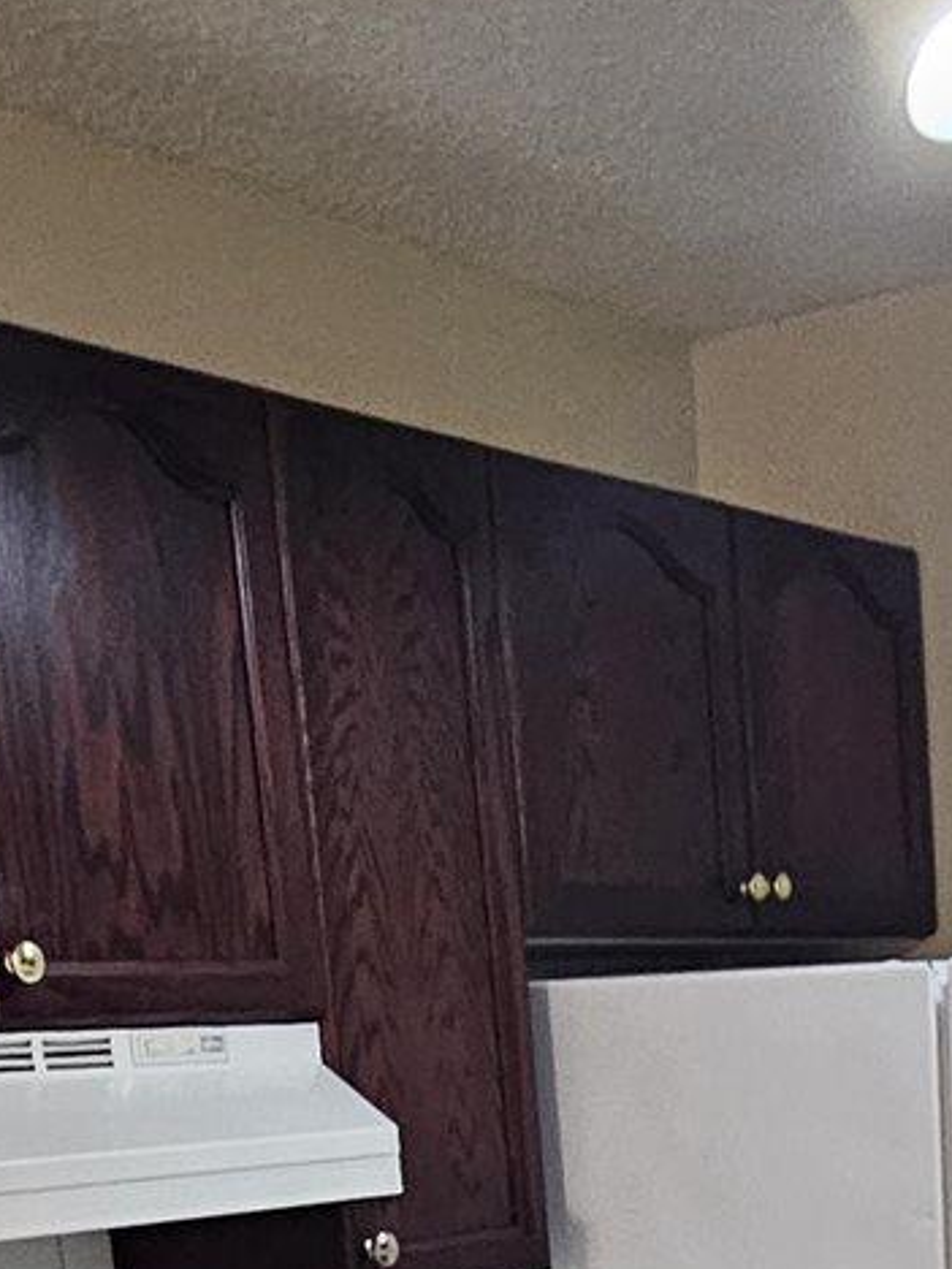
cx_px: 830
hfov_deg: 22.5
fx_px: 2347
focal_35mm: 64
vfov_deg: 26.2
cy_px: 1611
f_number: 2.2
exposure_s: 1/40
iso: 320
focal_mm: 2.2
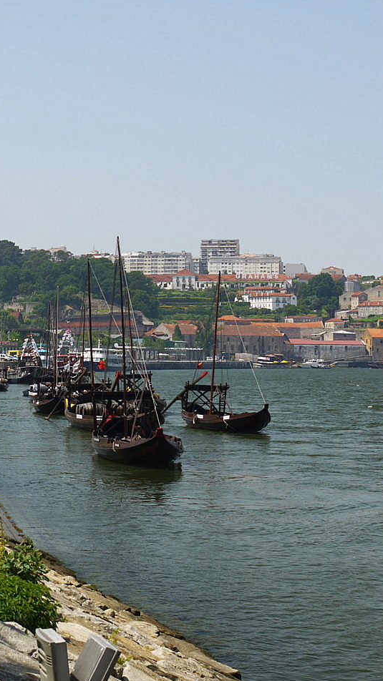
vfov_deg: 25.0
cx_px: -8
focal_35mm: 85
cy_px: 340
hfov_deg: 14.0
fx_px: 1536
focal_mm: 29
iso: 100
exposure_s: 1/160
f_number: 7.1
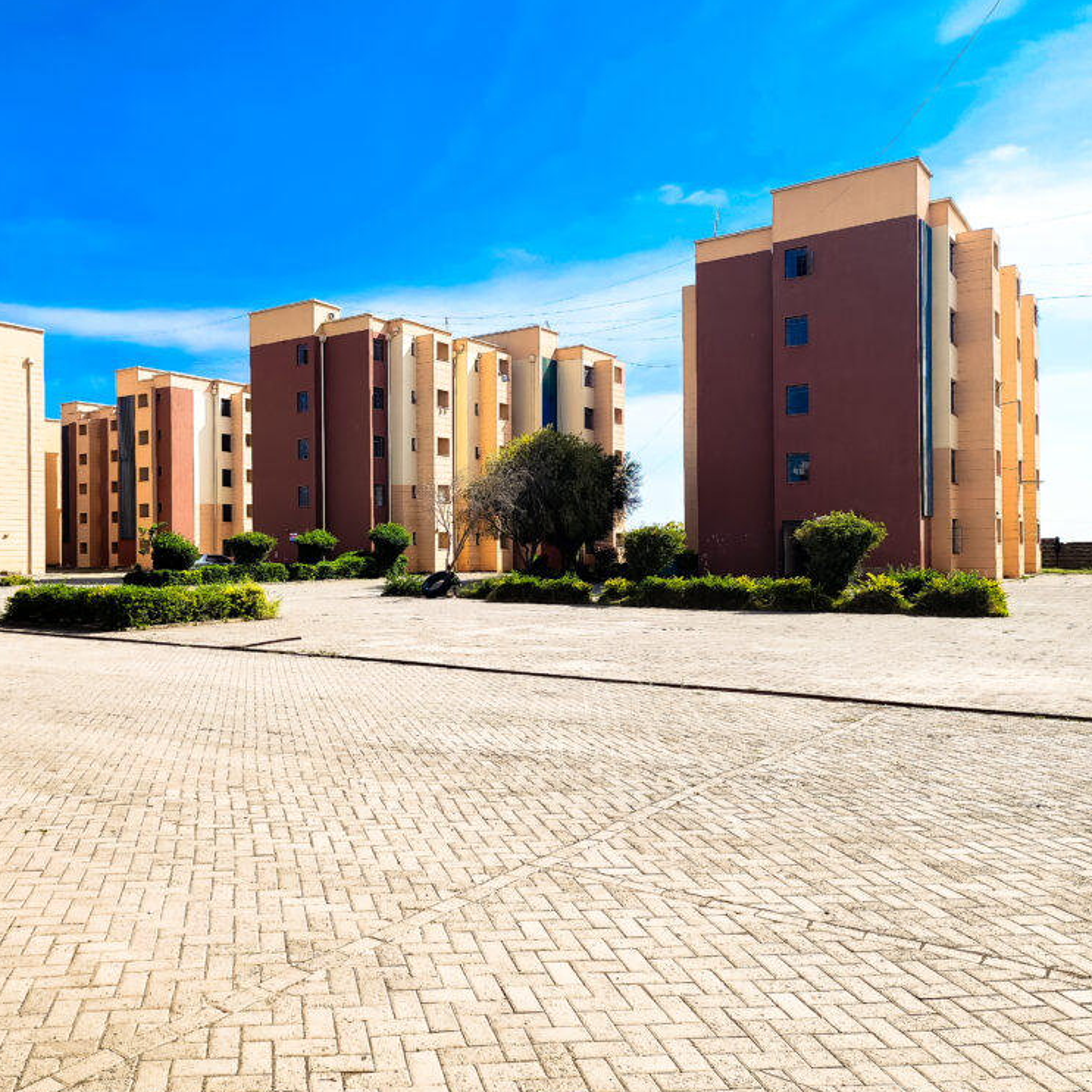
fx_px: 999
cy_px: 534
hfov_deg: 56.2
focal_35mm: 28
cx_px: 370
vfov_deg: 57.3
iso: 12
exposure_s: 1/827
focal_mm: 6.4
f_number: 1.8
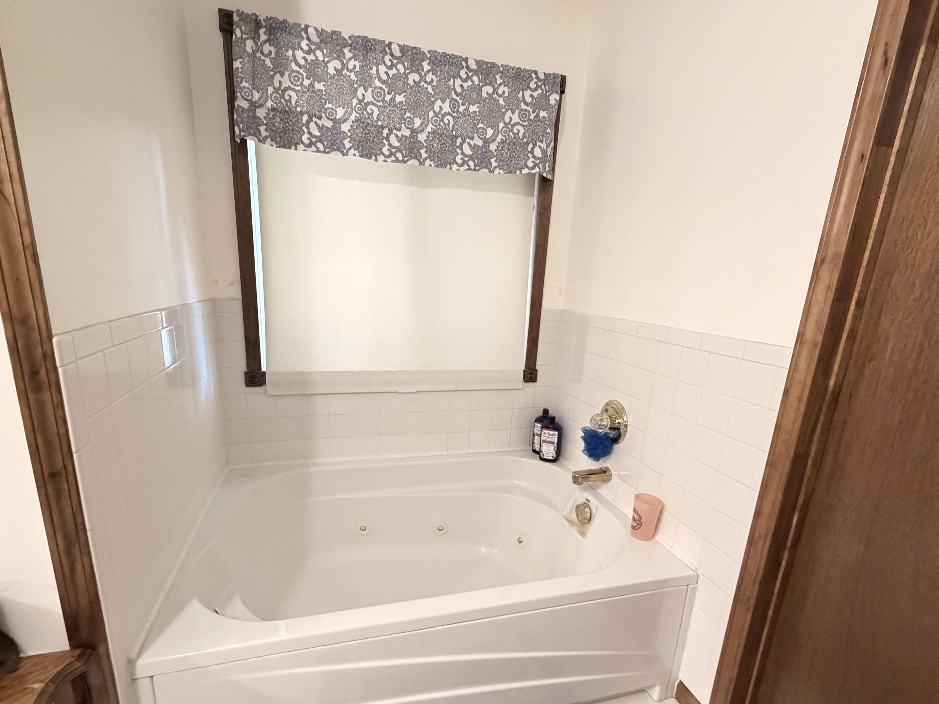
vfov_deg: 74.3
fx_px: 461
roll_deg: -1.8
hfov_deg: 91.0
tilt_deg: -14.3
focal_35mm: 17
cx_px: 463
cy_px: 401
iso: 640
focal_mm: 2.22
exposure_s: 1/60
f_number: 2.2
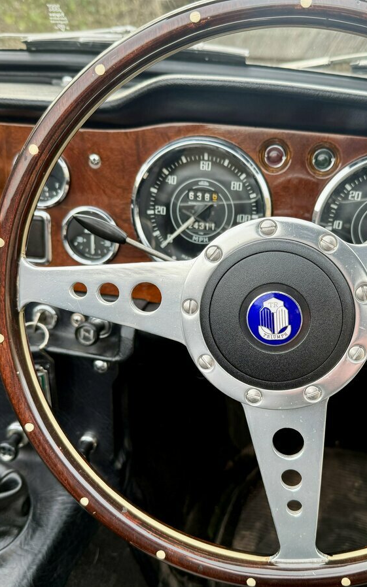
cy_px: 294
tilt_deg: -22.9
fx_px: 544
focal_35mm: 34
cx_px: 223
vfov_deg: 56.7
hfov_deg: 37.1
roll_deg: -1.9
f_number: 1.78
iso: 80
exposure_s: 1/159
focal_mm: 6.76
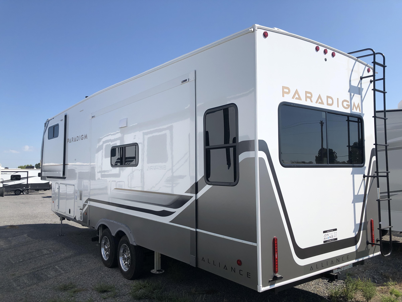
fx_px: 325
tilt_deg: +3.2
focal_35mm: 28
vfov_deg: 49.7
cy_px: 151
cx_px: 201
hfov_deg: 63.4
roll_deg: +0.3
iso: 20
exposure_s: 1/2525
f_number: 1.8
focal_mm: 3.99
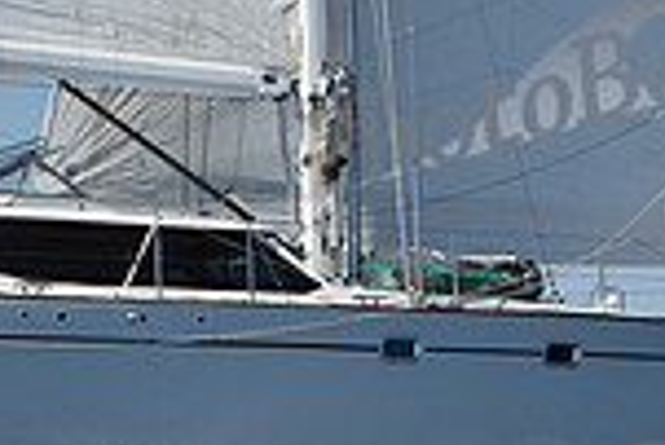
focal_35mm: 392
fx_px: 7248
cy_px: -82
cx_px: 70
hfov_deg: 5.2
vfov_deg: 3.5
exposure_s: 1/1600
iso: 250
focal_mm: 102
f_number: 8
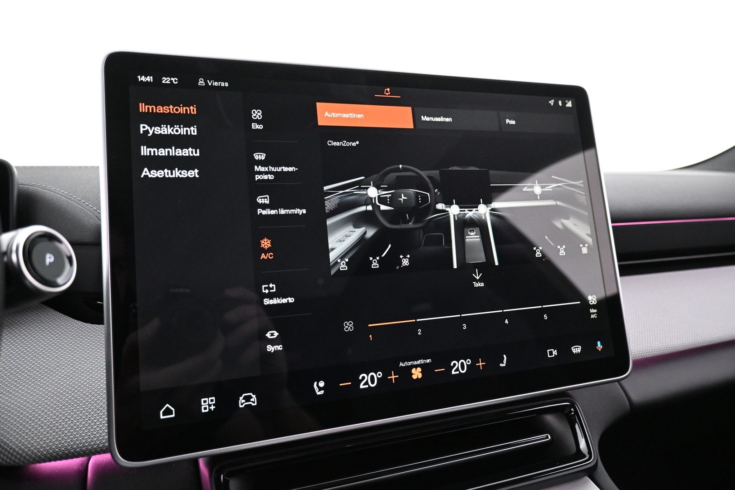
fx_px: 490
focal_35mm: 24
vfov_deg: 53.1
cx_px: 368
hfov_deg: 73.7
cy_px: 245
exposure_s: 1/30
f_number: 3.5
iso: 4000
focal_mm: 16
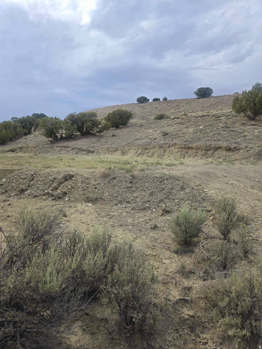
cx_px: 131
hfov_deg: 58.9
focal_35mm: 23
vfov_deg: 73.9
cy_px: 174
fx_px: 232
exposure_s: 1/1429
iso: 25
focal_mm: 5.4
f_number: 1.8
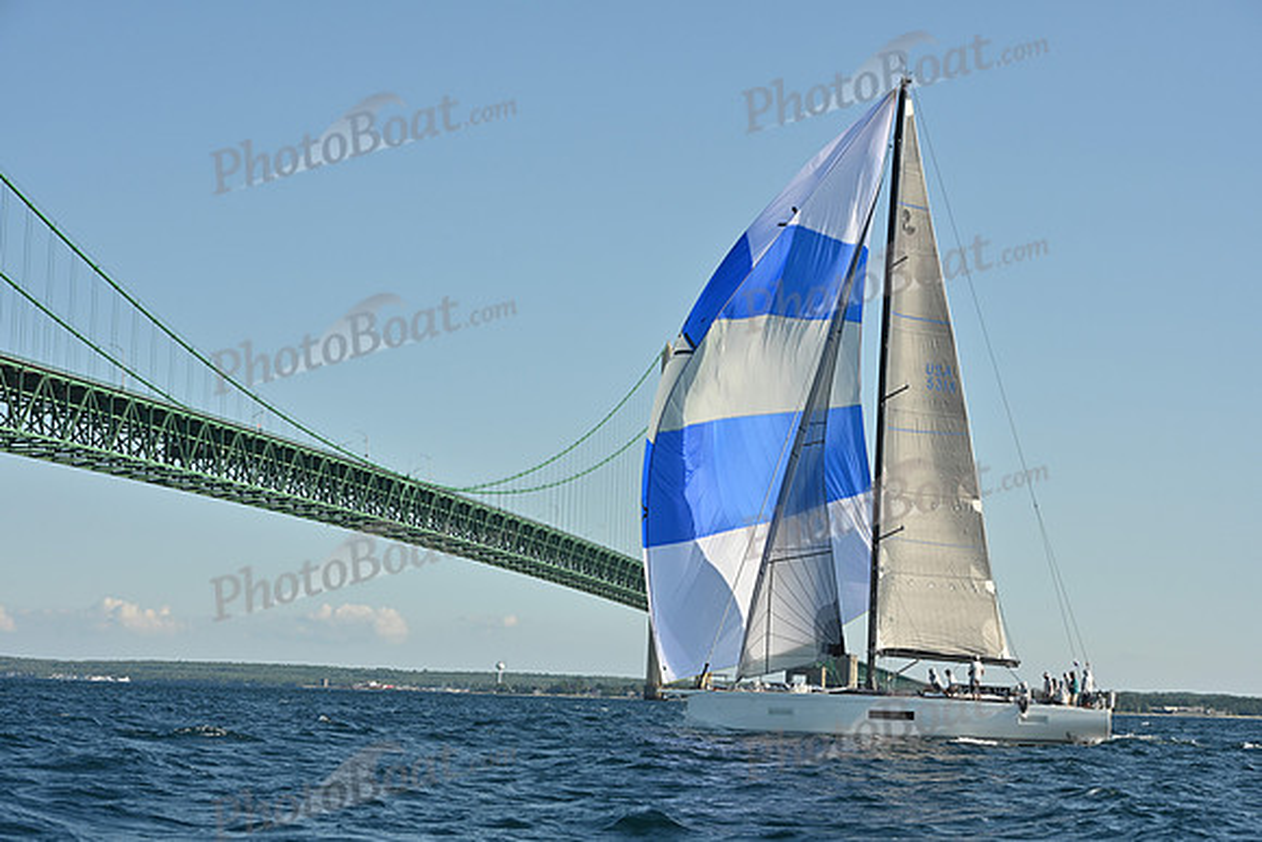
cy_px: 421
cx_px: 631
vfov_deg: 16.1
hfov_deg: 23.9
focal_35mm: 85
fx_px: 2980
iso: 320
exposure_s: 1/1600
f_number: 9
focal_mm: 85
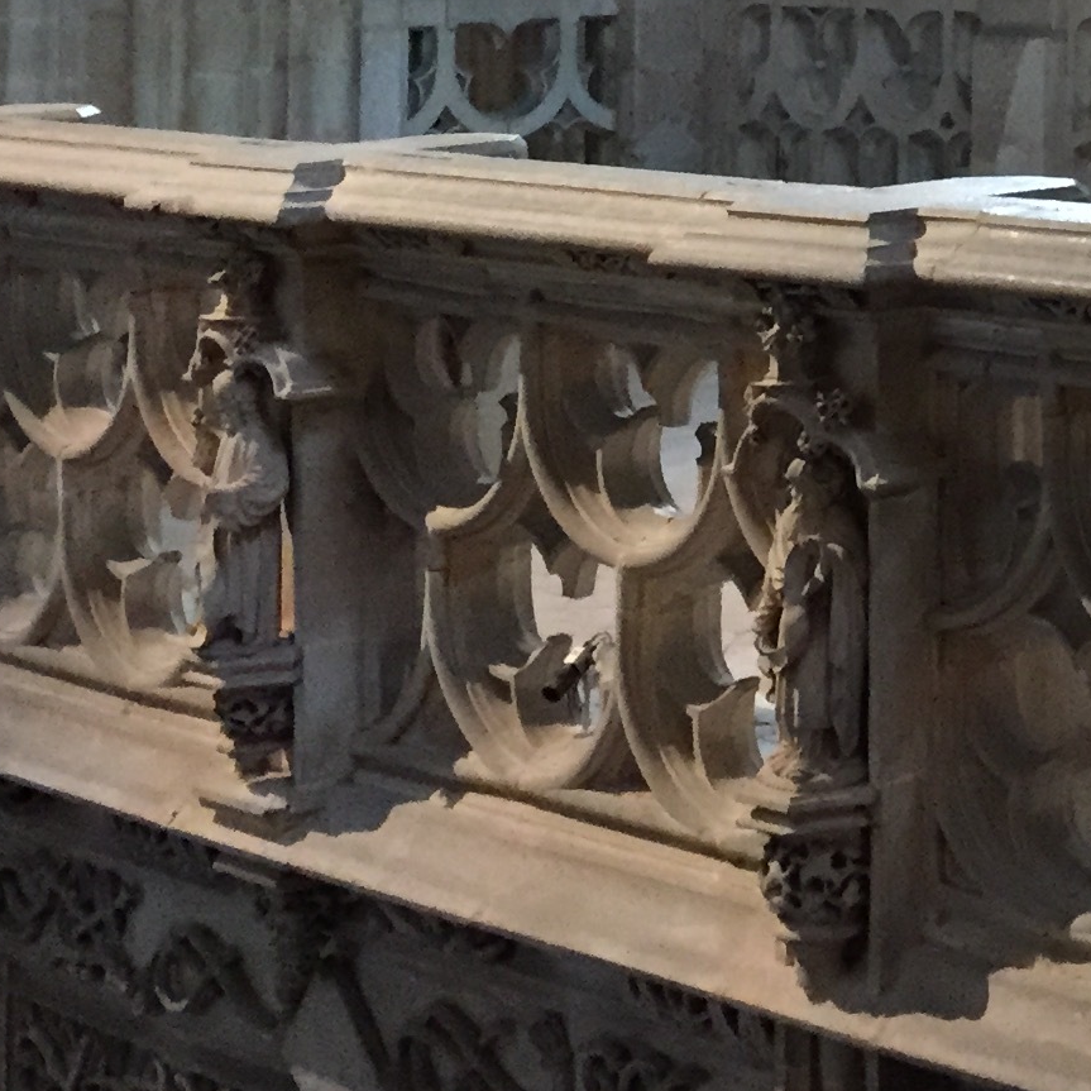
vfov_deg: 16.9
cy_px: -305
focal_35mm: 97
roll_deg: +0.0
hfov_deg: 16.5
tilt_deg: +1.6
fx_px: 3459
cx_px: 1582
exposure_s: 1/30
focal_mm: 4.15
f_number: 2.2
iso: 250
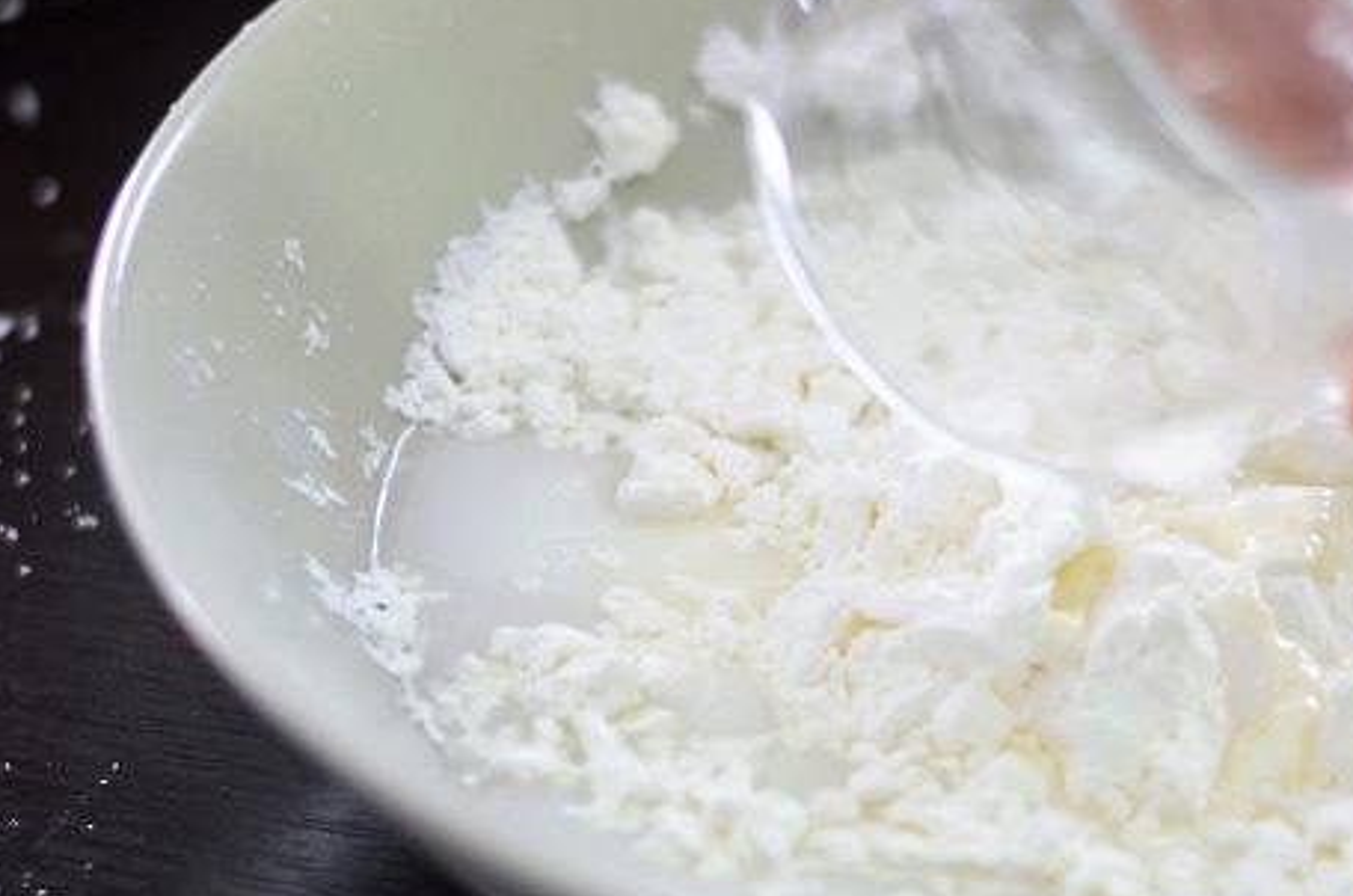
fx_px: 5551
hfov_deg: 13.8
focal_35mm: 148
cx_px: 1024
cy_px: 389
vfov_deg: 9.2
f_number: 1.8
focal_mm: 50
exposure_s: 1/25
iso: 100
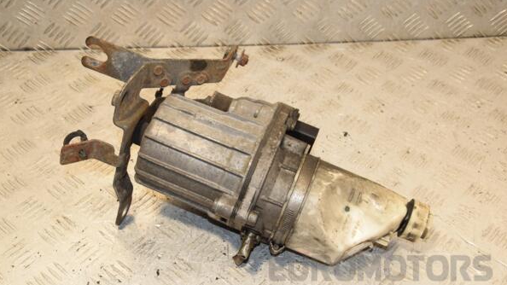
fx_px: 726
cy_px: 154
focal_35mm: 54
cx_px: 253
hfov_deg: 38.5
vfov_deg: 22.2
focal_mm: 34
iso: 800
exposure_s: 1/200
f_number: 8
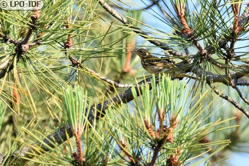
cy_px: 83
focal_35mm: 900
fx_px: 6222
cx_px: 124
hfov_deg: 2.3
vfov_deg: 1.5
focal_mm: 600
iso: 1400
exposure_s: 1/1000
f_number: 11
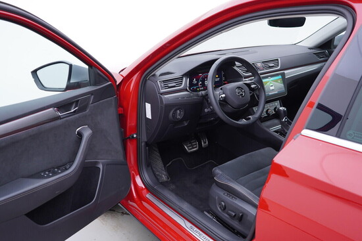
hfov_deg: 53.1
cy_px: 120
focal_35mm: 36
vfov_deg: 36.9
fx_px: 362
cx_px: 181
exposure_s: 1/40
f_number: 2.8
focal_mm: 24
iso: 125
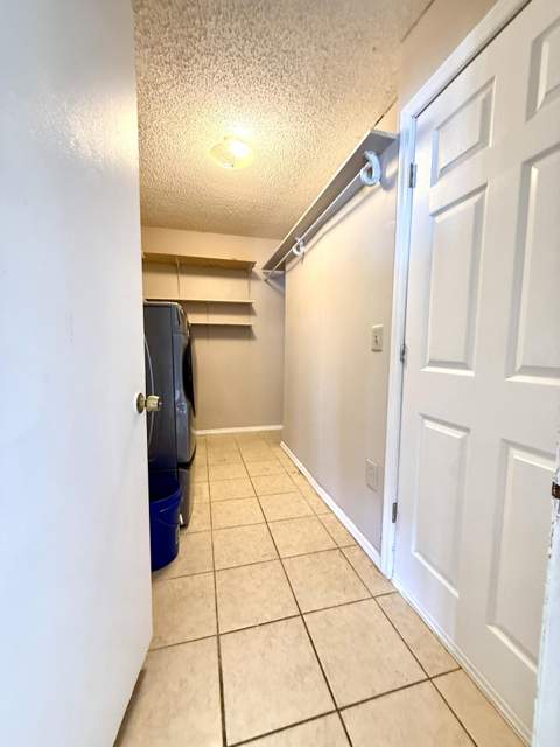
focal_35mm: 14
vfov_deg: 102.1
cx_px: 280
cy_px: 374
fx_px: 302
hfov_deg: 85.7
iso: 500
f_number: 2.2
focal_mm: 2.22
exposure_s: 1/60
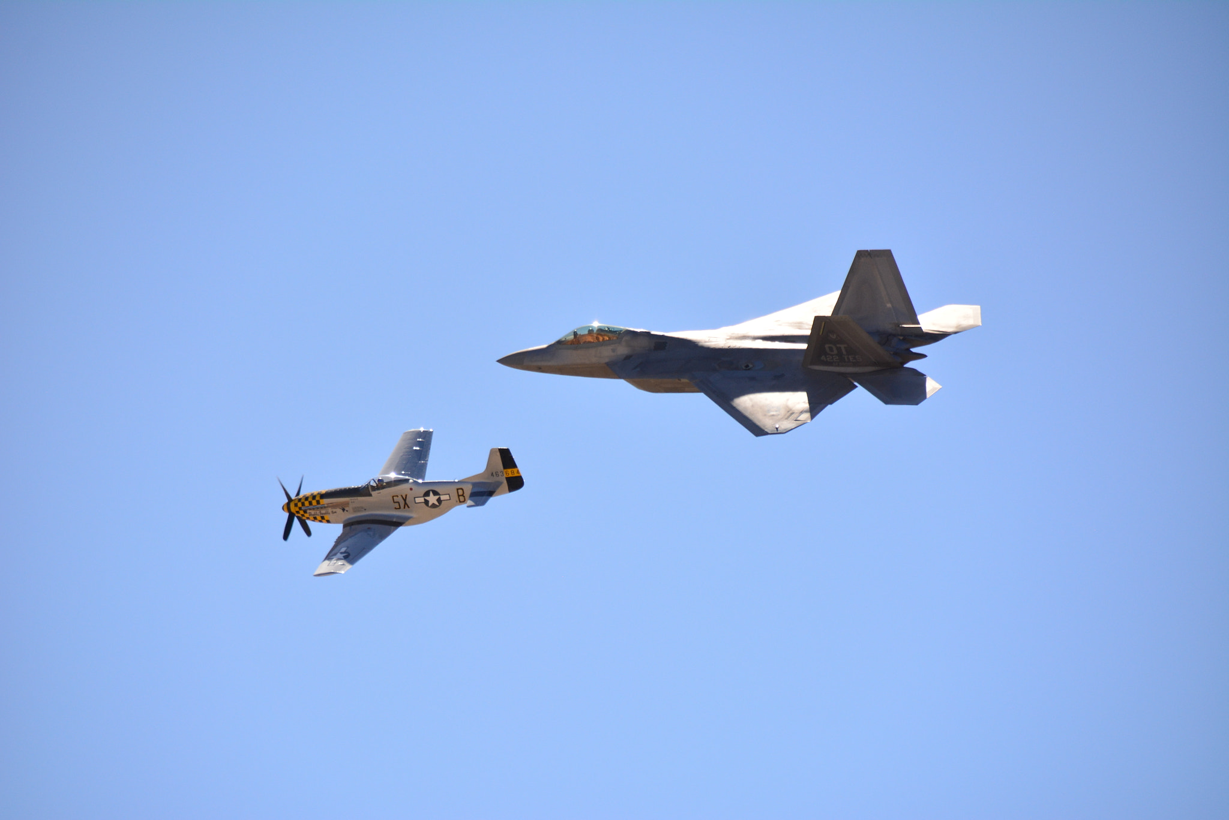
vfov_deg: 4.6
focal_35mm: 300
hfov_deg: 6.9
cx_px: 614
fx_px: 10245
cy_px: 410
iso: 400
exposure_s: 1/2000
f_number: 6.3
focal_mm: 200
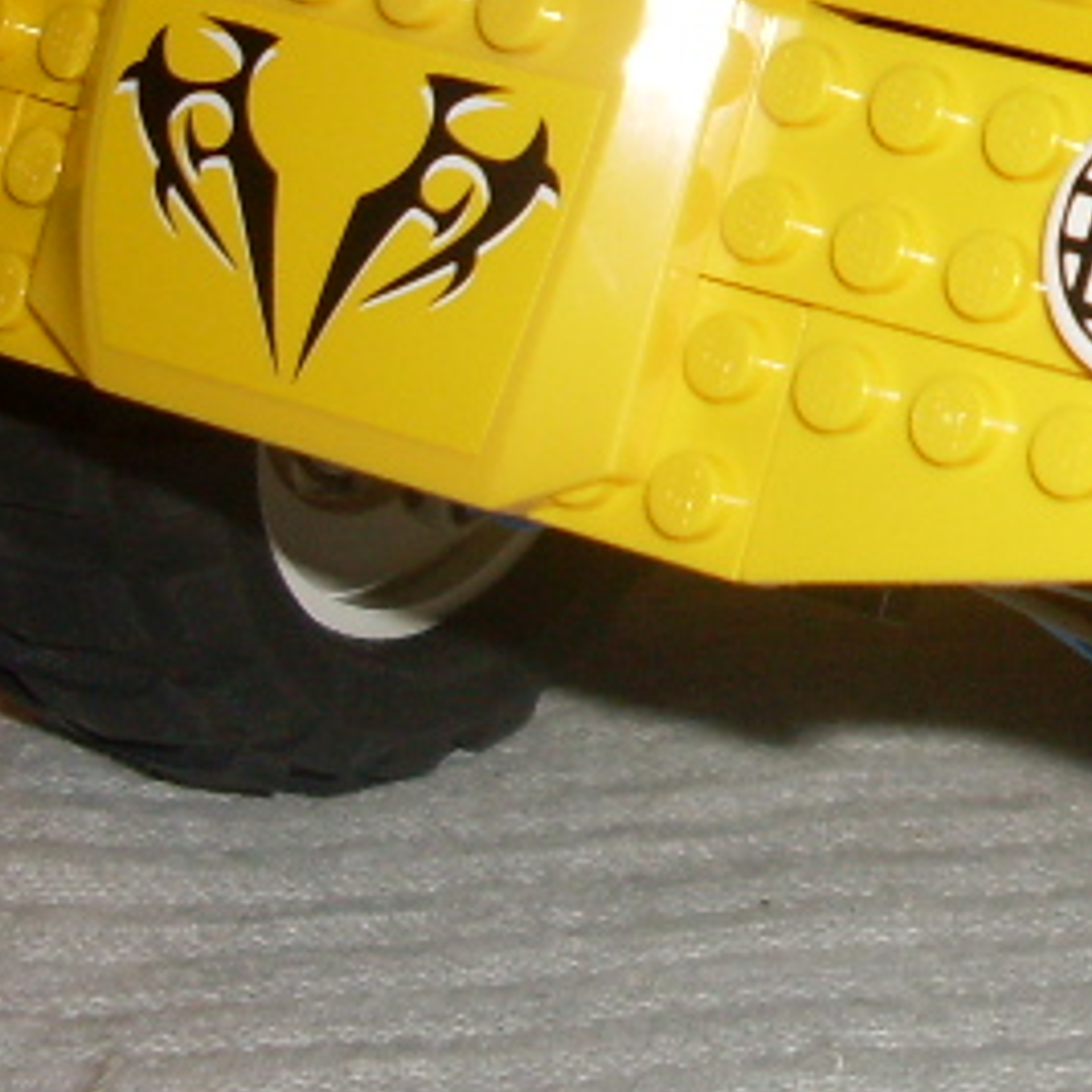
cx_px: 1742
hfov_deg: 12.7
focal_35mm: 129
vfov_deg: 13.3
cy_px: -70
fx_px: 4604
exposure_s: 1/45
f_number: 2.8
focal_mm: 6.3
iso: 100
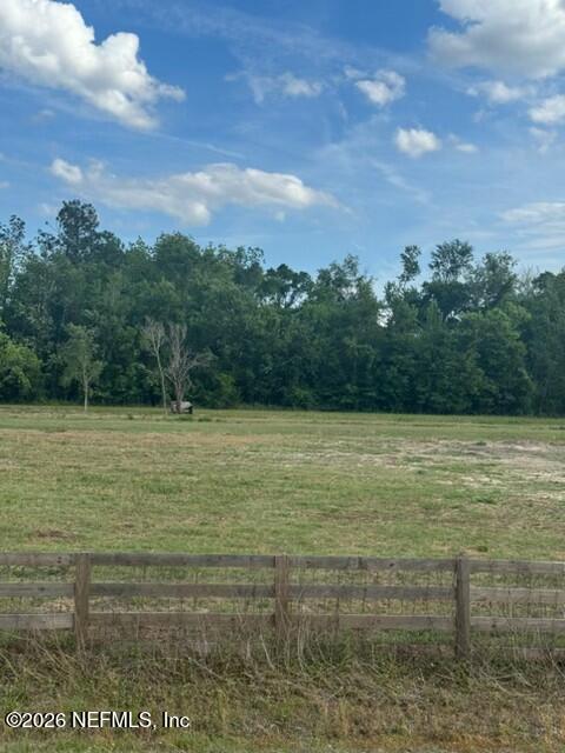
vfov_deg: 39.7
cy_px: 376
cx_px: 282
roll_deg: -0.8
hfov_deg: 30.3
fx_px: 1045
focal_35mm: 48
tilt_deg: -2.0
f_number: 1.78
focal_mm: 6.76
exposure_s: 1/3425
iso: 64
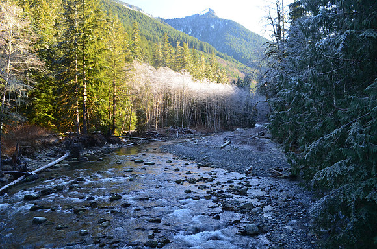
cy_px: 124
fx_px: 282
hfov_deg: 67.5
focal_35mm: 27
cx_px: 188
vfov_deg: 47.7
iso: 400
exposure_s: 1/20
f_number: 8
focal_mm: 18
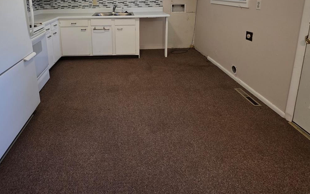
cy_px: 30
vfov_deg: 54.1
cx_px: 123
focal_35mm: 20
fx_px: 169
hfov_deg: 84.0
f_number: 1.9
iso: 200
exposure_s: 1/120
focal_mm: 2.2
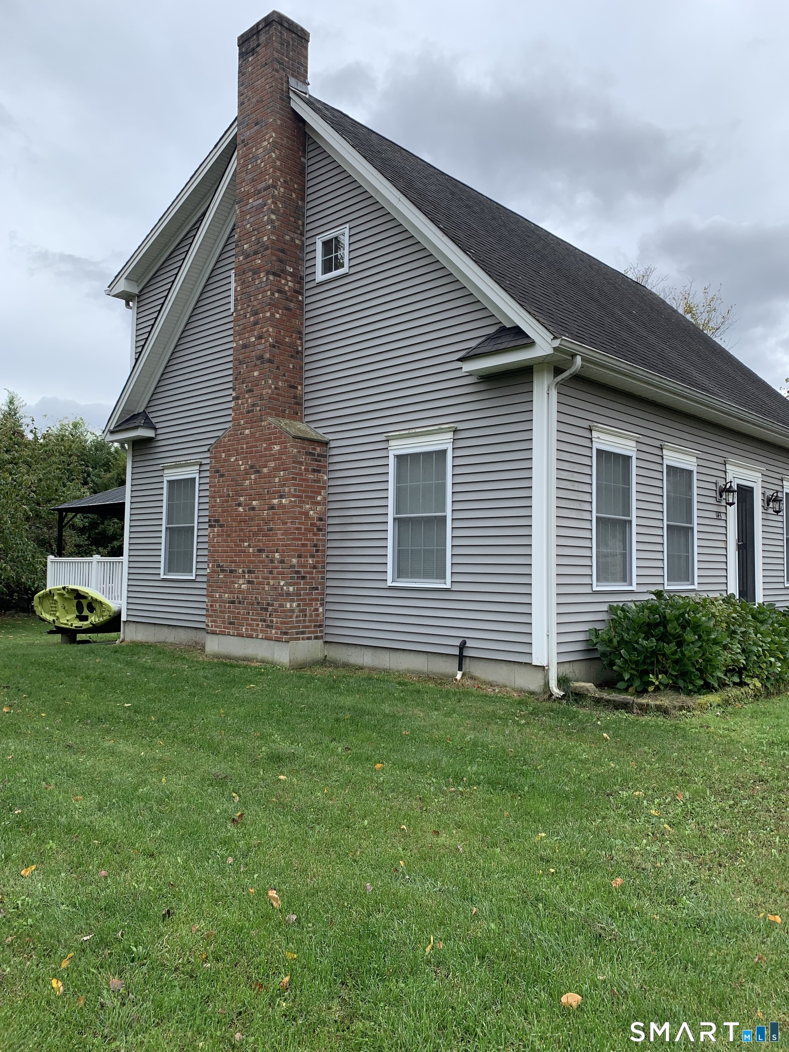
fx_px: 790
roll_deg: +0.0
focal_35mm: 26
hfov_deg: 53.1
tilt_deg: +4.3
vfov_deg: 67.3
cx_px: 394
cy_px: 526
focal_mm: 4.25
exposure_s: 1/678
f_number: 1.8
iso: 25
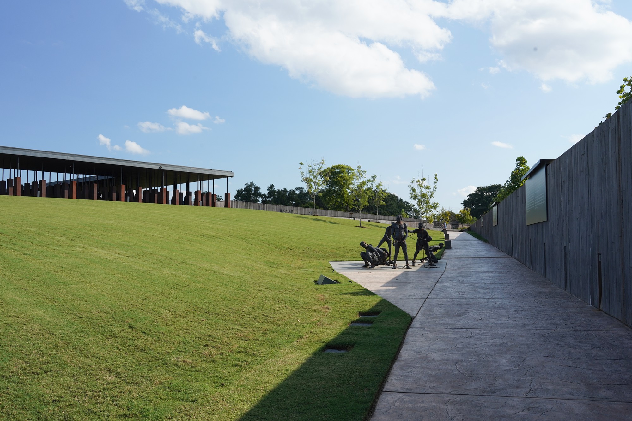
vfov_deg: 41.1
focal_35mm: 32
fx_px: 562
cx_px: 316
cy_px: 210
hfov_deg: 58.7
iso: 400
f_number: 14
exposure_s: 1/100
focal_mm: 32
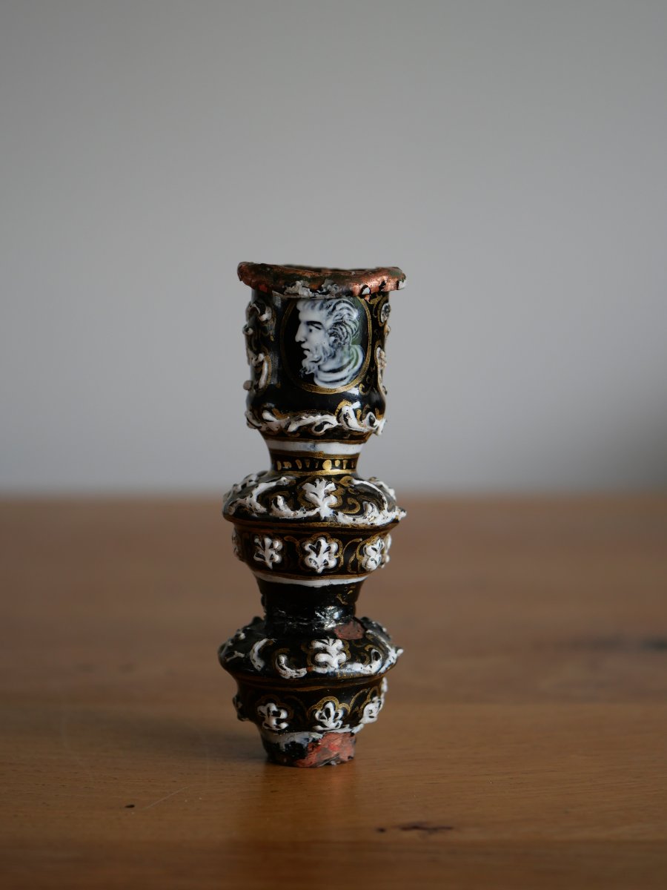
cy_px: 445
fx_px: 1541
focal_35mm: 60
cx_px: 334
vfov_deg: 32.2
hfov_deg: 24.4
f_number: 2.8
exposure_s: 1/60
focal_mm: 30
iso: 250
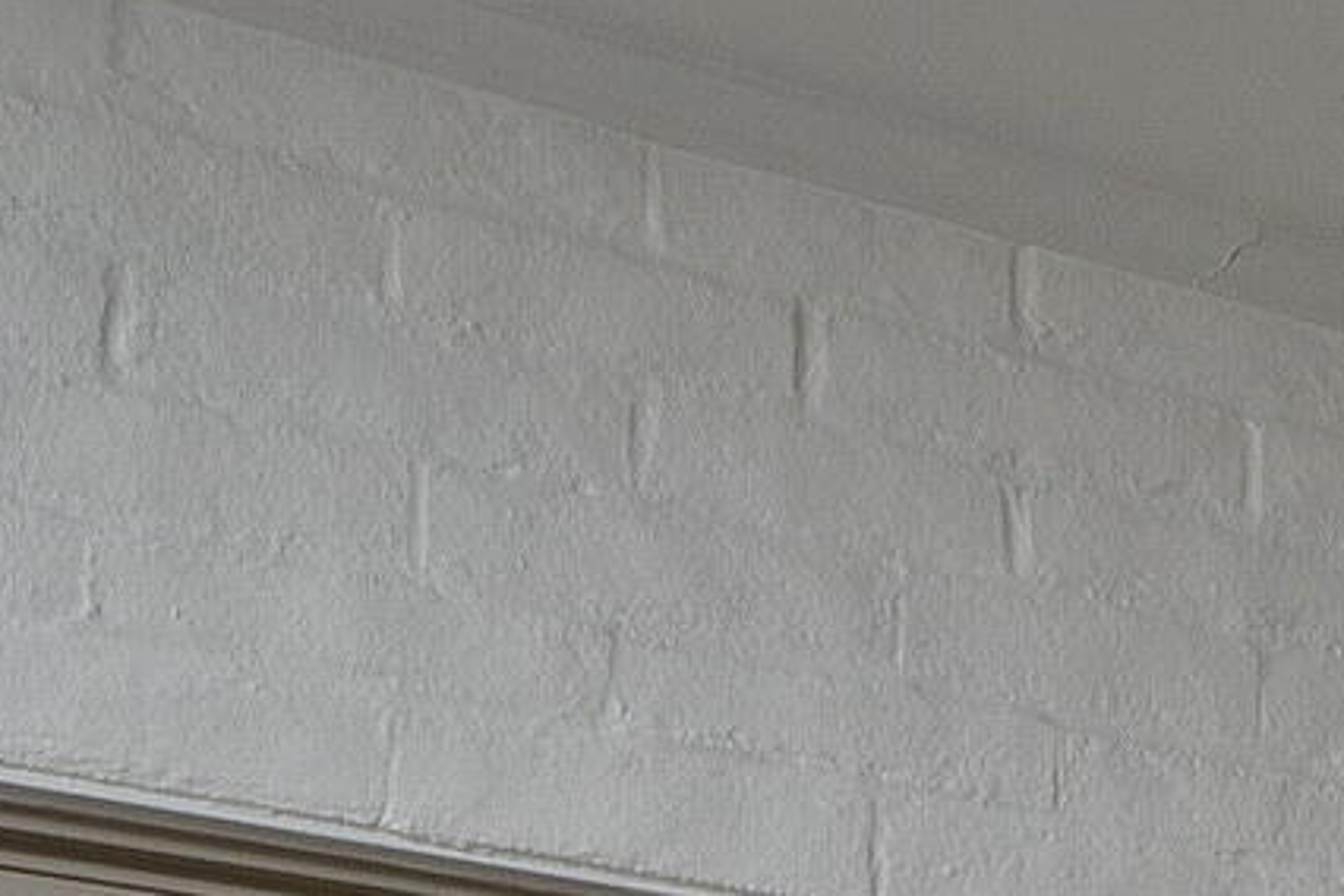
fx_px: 4666
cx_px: 2325
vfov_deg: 9.8
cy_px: 2104
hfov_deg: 14.6
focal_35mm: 125
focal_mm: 19
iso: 200
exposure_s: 1/125
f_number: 7.1
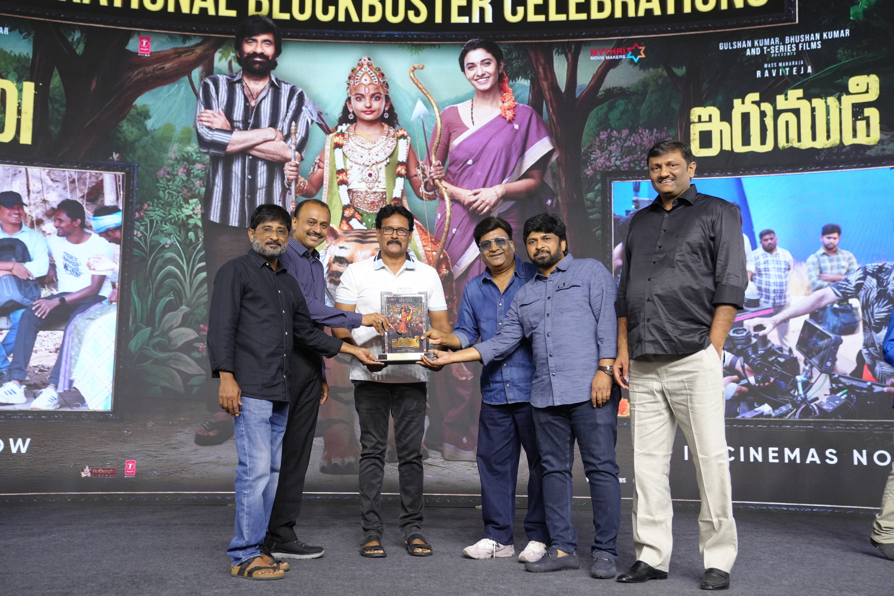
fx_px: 993
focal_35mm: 40
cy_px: 298
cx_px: 447
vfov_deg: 33.4
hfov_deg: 48.5
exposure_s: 1/160
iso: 1600
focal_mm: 40
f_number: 3.5
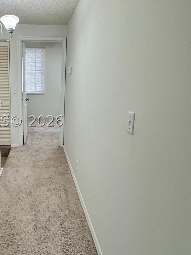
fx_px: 199
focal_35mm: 27
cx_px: 45
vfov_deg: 65.3
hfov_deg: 49.1
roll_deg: -0.1
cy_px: 121
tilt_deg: -12.0
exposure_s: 1/120
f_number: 2.2
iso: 160
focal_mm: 2.22
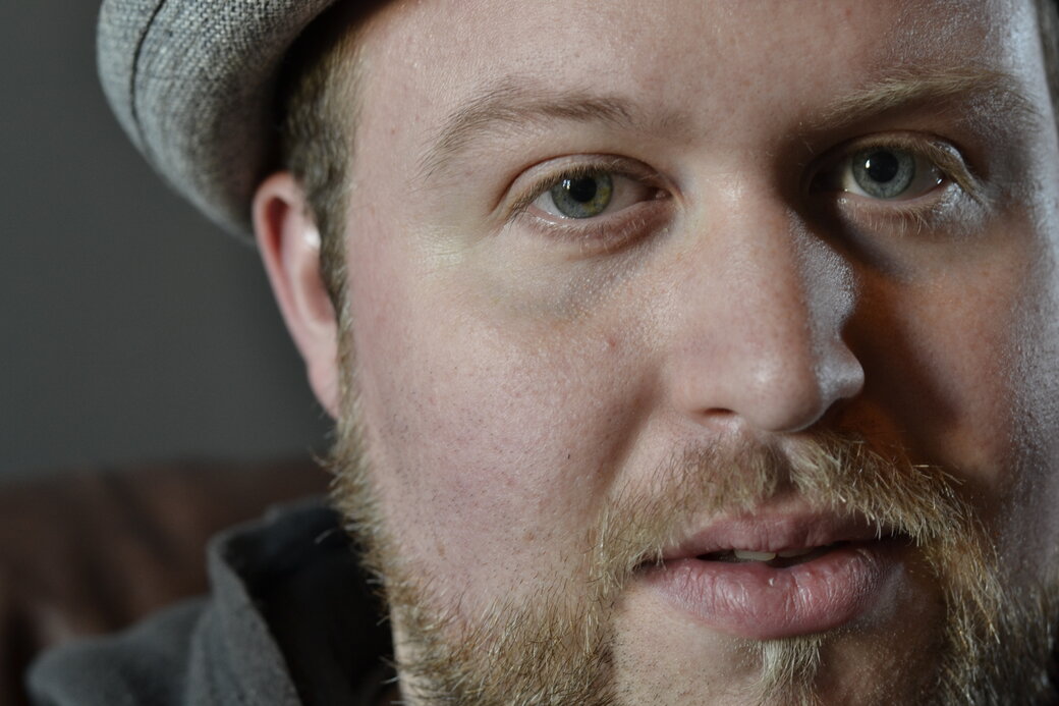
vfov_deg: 18.2
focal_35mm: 75
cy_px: 353
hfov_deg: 27.0
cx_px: 530
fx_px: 2206
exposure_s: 1/10
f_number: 4
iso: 400
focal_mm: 50
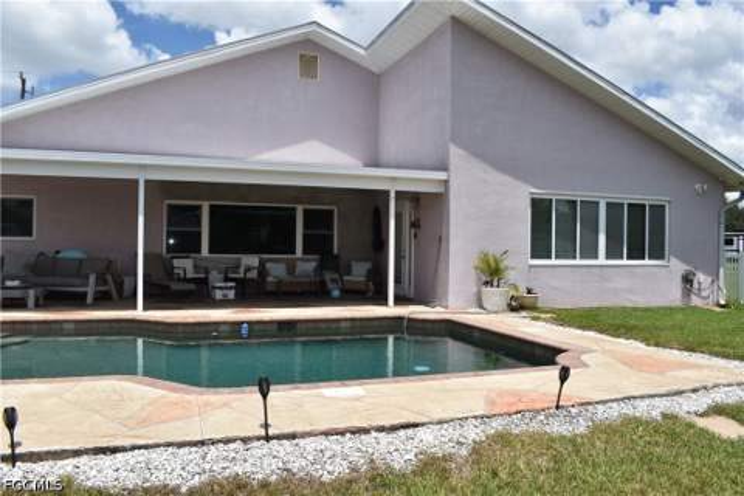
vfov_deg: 47.9
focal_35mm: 27
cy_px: 248
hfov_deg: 67.4
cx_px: 372
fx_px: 558
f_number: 13
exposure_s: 1/200
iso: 100
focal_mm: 18
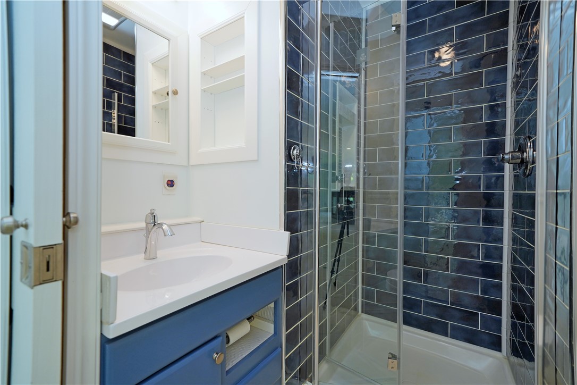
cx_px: 288
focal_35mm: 15
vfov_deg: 77.3
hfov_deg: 100.4
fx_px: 240
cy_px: 192
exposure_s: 1/125
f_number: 4
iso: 800
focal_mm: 15
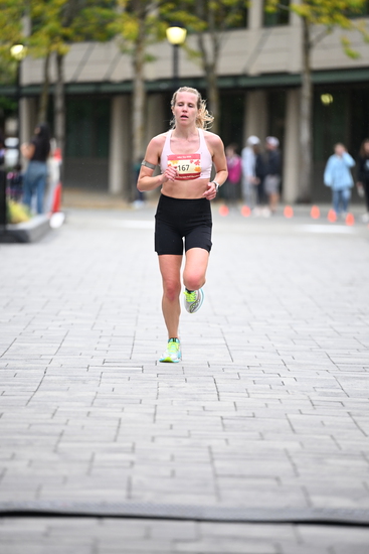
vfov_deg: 10.3
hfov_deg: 6.9
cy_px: 277
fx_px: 3073
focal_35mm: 200
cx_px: 184
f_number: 2.8
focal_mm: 200
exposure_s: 1/1600
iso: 1250
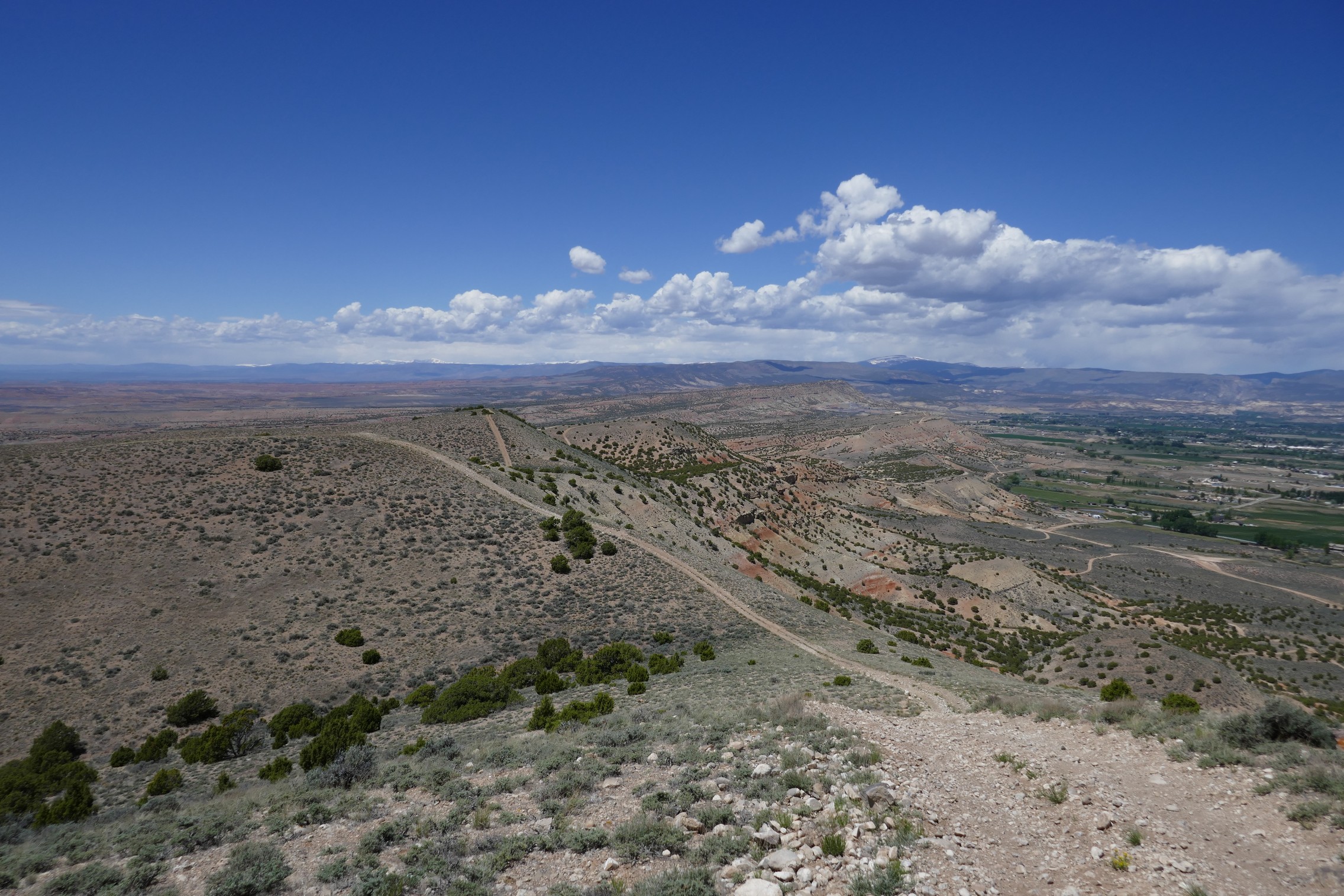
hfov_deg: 71.5
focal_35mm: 25
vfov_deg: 51.3
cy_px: 448
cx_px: 672
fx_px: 933
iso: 125
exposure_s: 1/1000
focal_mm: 9.1
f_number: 5.6
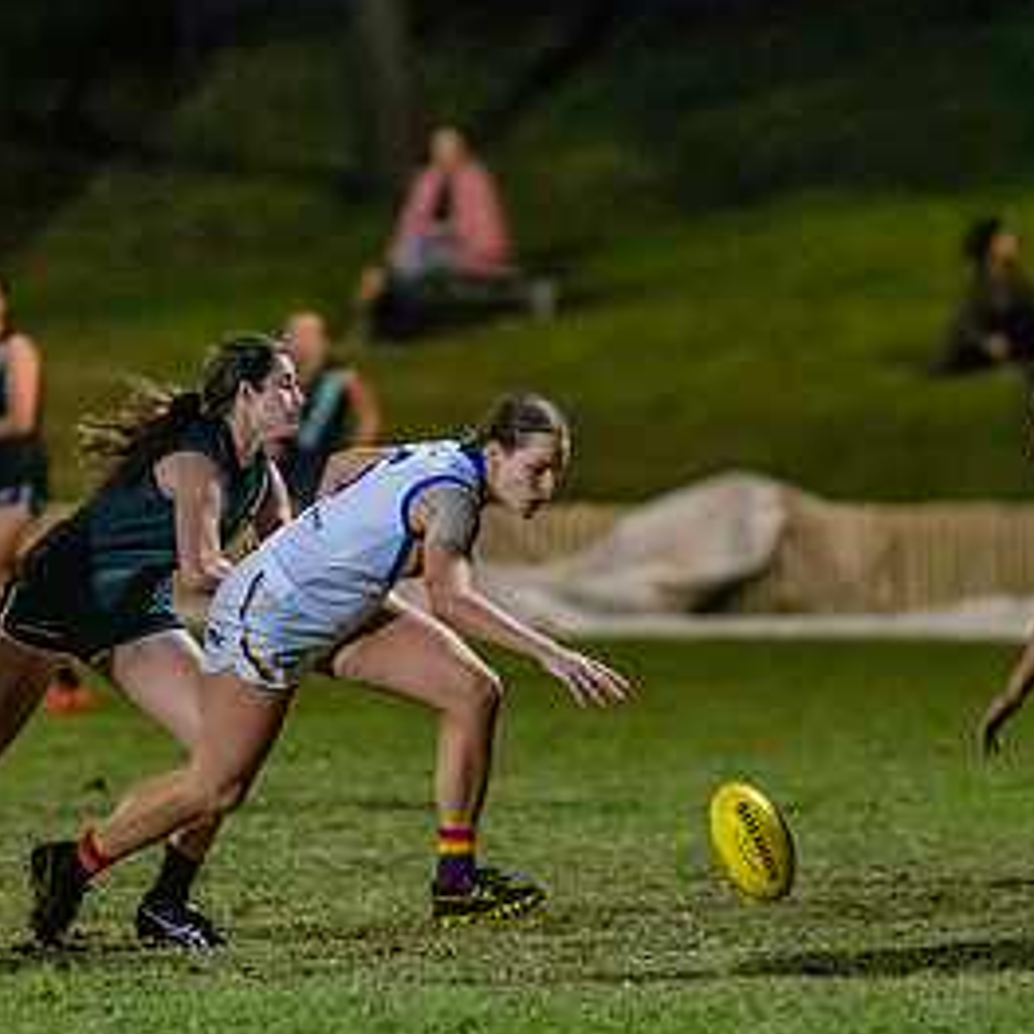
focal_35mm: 510
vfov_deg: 3.4
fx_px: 17235
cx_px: 183
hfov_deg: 3.4
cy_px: 687
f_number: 2.8
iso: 10000
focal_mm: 240
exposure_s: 1/1000
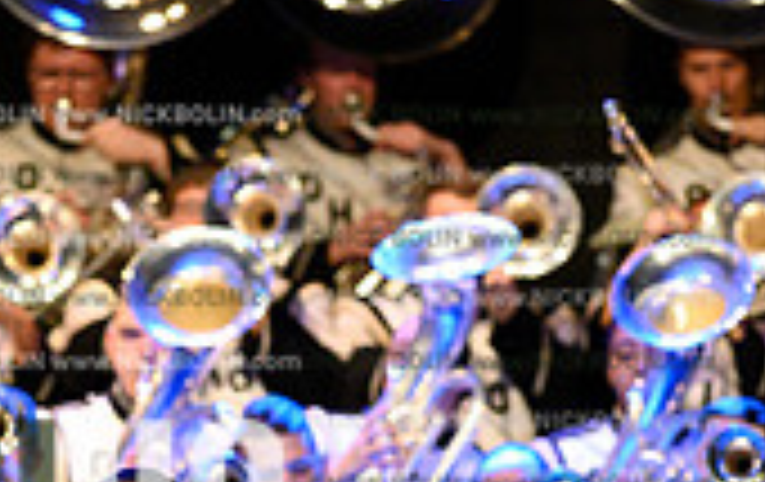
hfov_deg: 2.6
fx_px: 16858
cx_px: 94
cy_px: 545
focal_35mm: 807
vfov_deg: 1.6
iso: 5000
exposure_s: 1/500
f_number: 4
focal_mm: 300
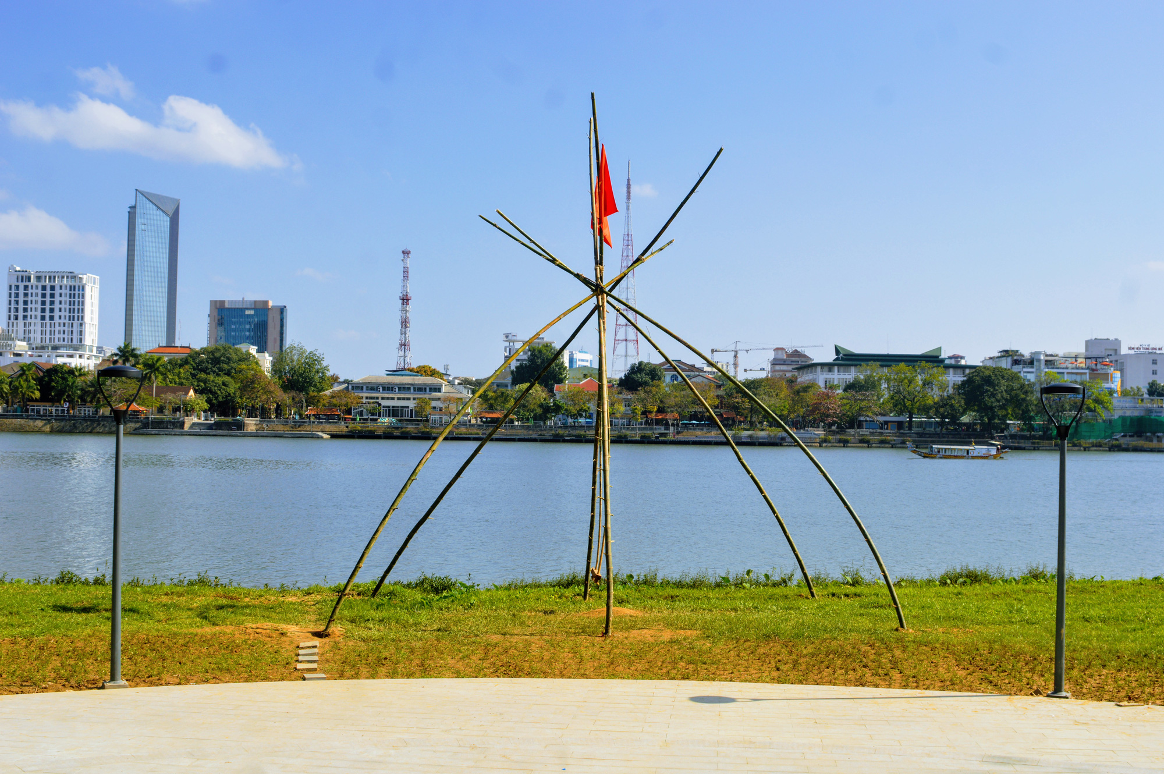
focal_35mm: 42
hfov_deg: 46.4
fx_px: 1357
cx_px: 582
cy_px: 387
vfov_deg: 31.8
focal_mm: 28
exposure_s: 1/250
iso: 100
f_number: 8
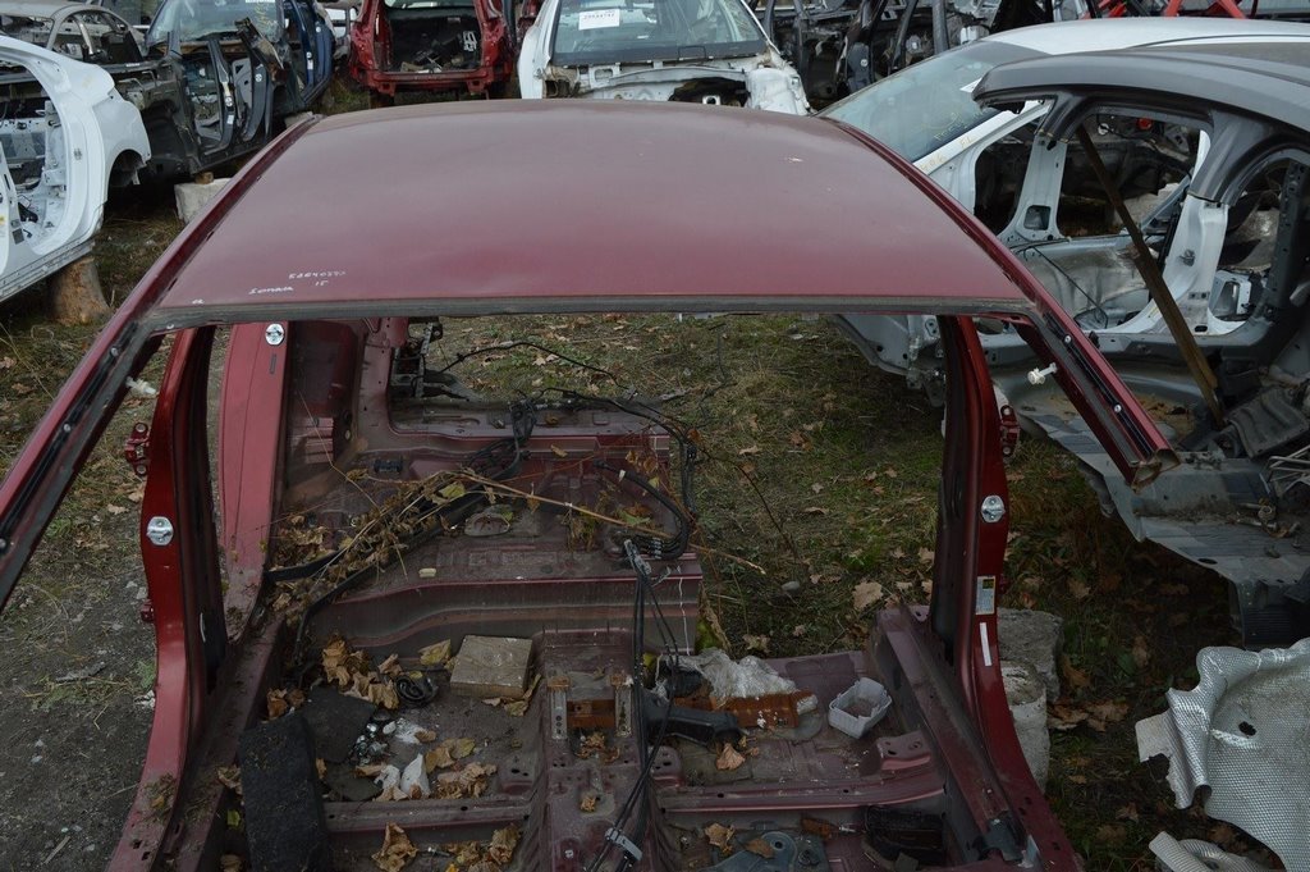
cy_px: 436
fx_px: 1200
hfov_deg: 57.3
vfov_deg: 39.9
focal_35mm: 33
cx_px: 655
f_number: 6.3
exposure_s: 1/160
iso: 100
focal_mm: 22
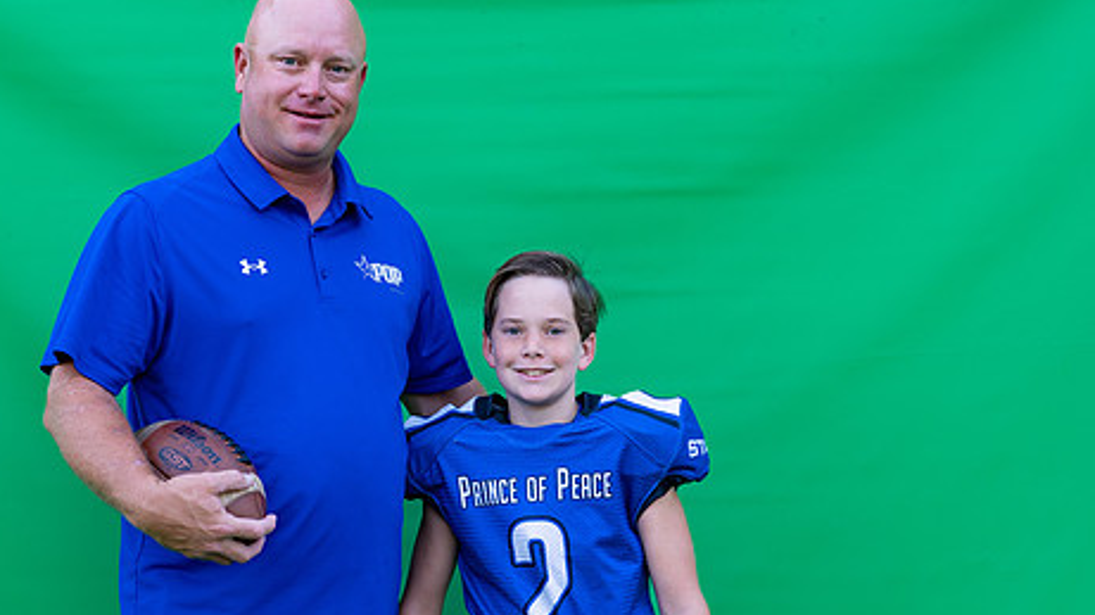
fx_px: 2061
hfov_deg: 29.6
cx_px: 366
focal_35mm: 71
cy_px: 430
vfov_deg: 16.9
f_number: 2.8
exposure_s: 1/320
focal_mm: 50
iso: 200
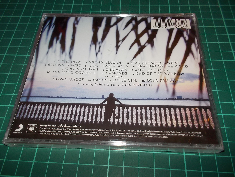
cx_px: 118
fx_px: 197
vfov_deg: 48.2
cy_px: 88
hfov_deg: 61.7
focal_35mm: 29
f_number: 3.3
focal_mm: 4.1
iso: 200
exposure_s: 1/30
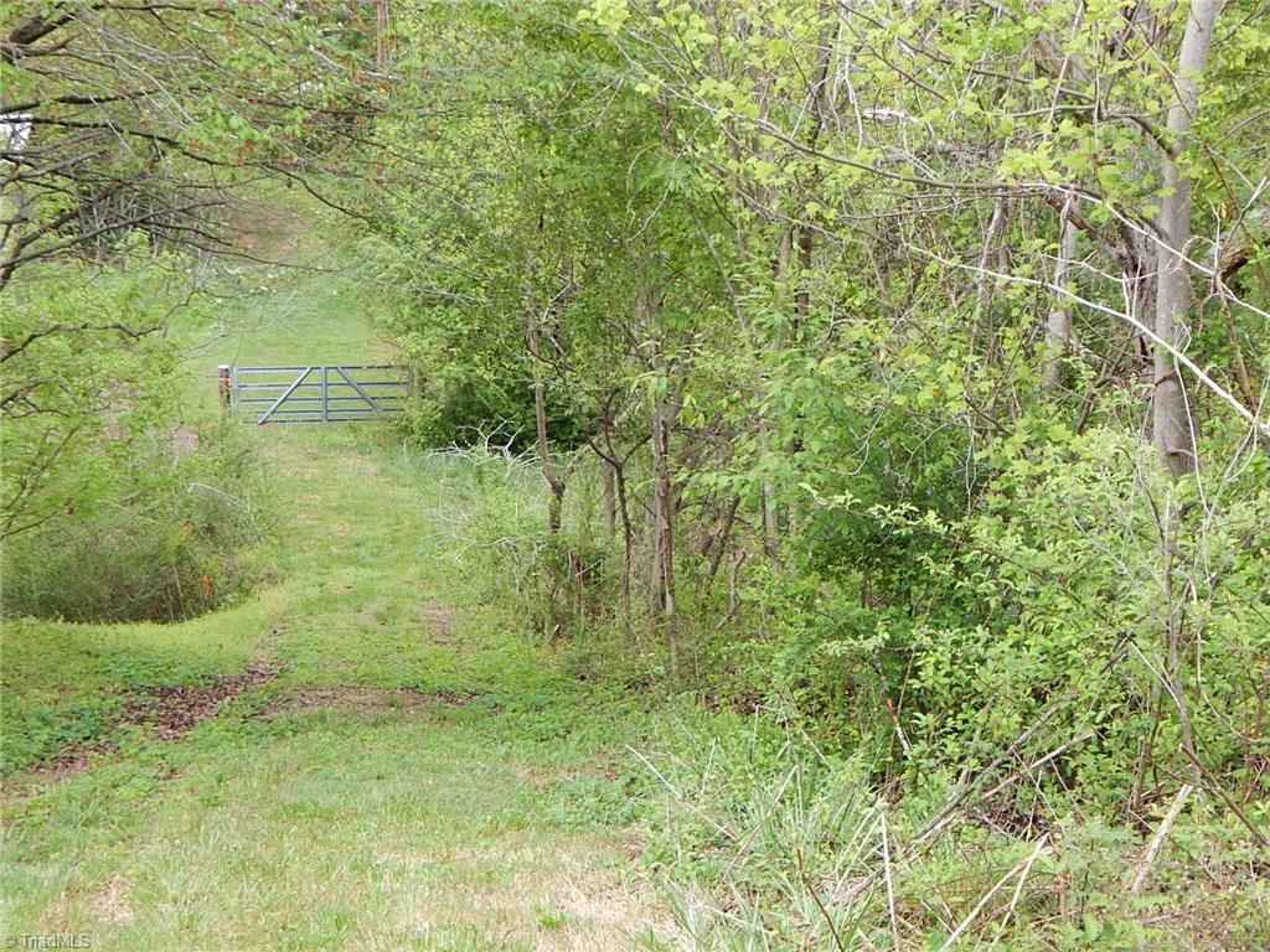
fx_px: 2531
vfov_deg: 21.3
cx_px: 635
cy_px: 476
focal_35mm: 69
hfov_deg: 28.2
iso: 125
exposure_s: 1/80
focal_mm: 12.3
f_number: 4.1
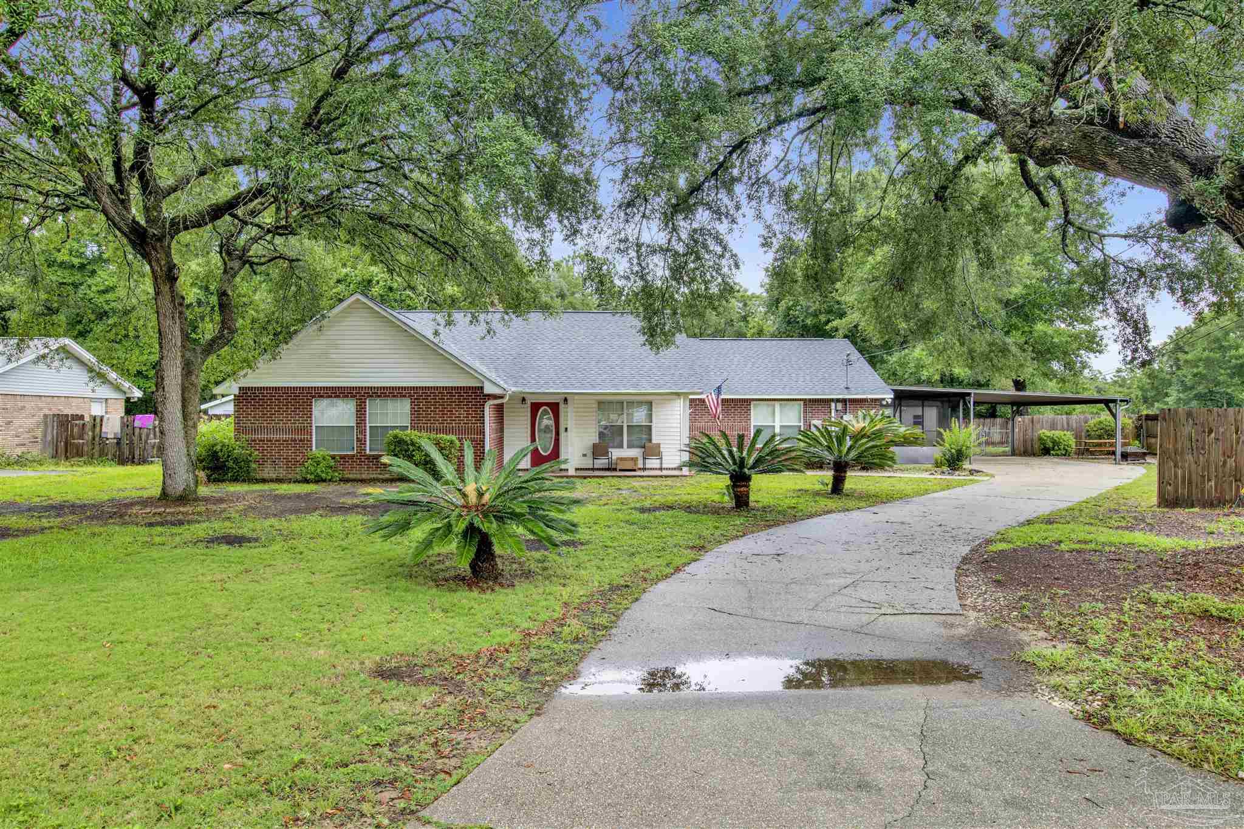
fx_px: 726
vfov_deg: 59.5
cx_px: 622
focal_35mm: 21
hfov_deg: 81.2
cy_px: 414
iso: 200
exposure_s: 1/13
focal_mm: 21
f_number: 11
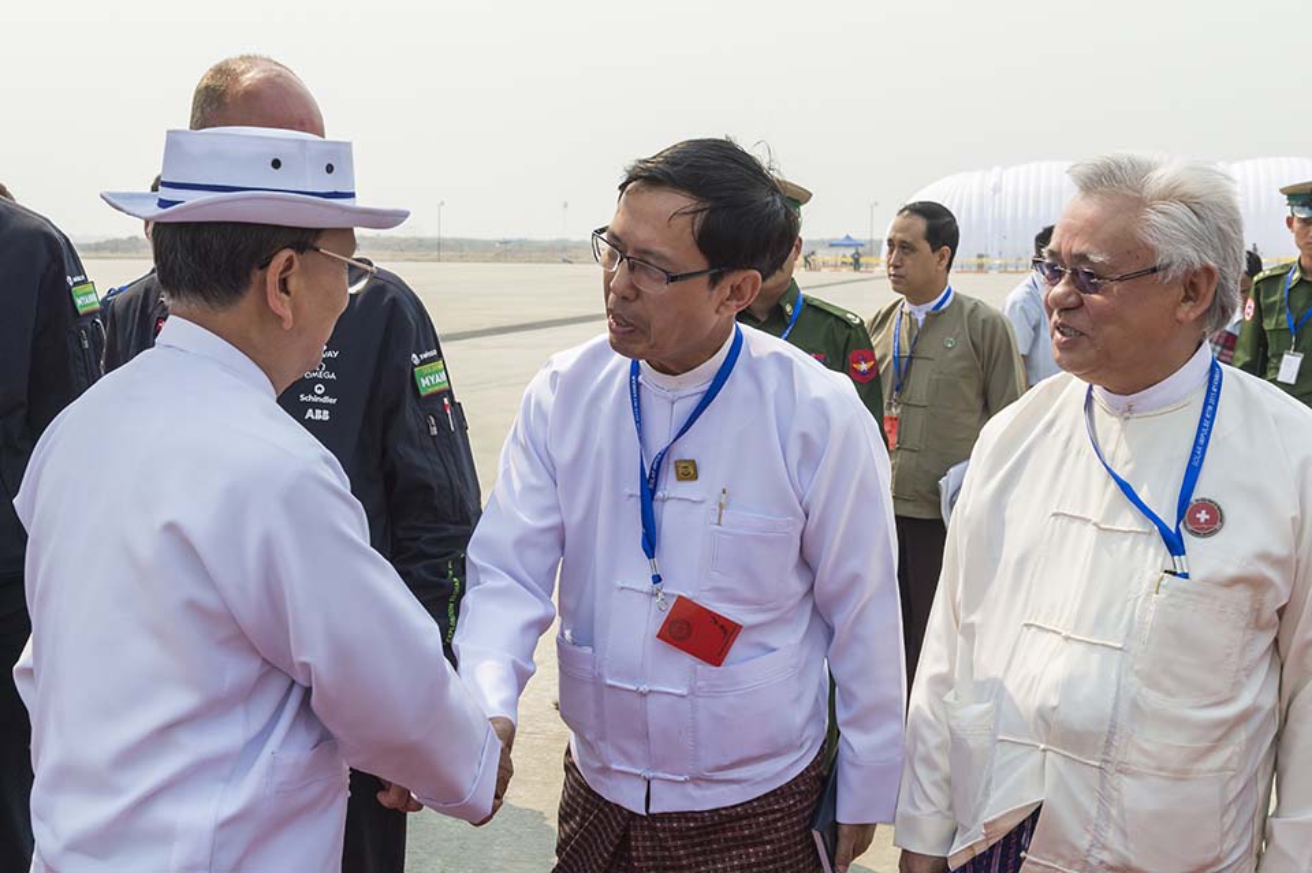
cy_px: 436
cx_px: 656
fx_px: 1603
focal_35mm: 44
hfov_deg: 44.5
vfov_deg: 30.5
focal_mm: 44
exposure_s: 1/1600
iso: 640
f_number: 11
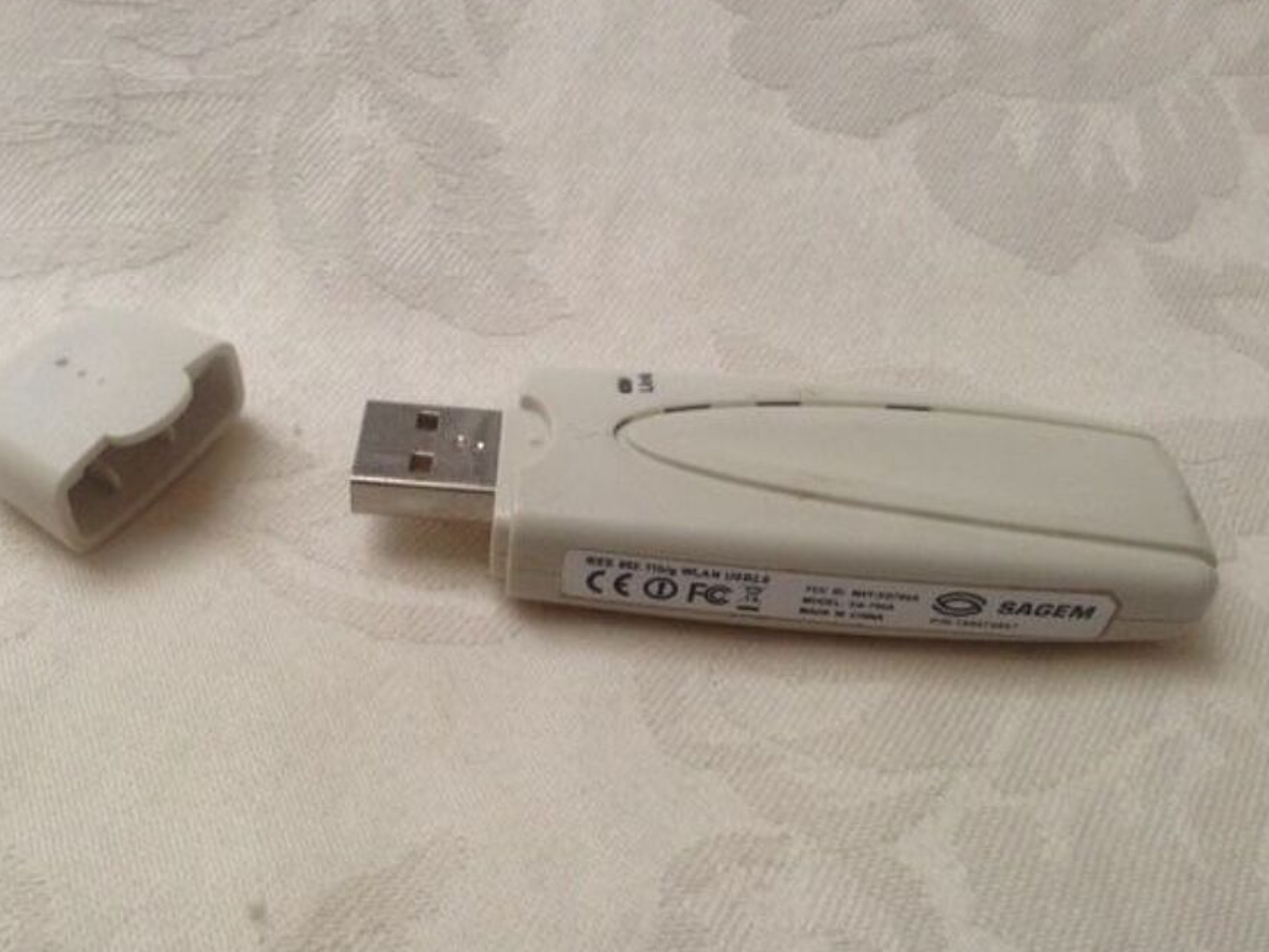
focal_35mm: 38
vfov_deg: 37.7
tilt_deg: -64.8
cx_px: 561
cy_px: 532
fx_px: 1393
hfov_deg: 48.9
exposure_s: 1/20
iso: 160
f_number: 2.4
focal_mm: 4.12
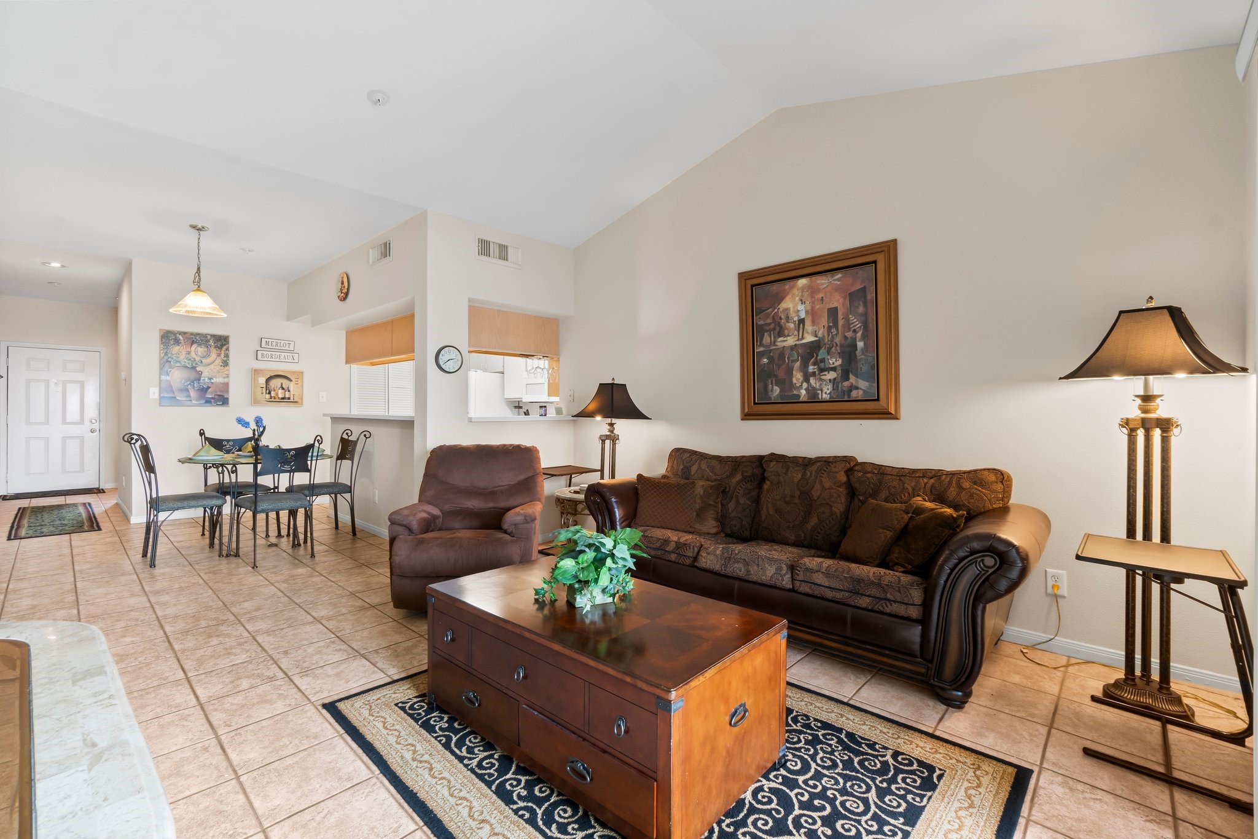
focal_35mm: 15
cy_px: 420
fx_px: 524
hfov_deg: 100.4
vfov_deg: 77.3
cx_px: 629
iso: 400
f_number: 10
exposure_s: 1/1.67
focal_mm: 10
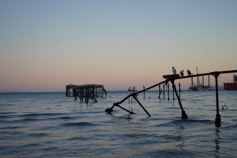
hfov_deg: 28.8
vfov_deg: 19.5
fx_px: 461
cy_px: 79
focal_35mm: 70
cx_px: 118
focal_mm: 70
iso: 320
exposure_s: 1/160
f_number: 5.6
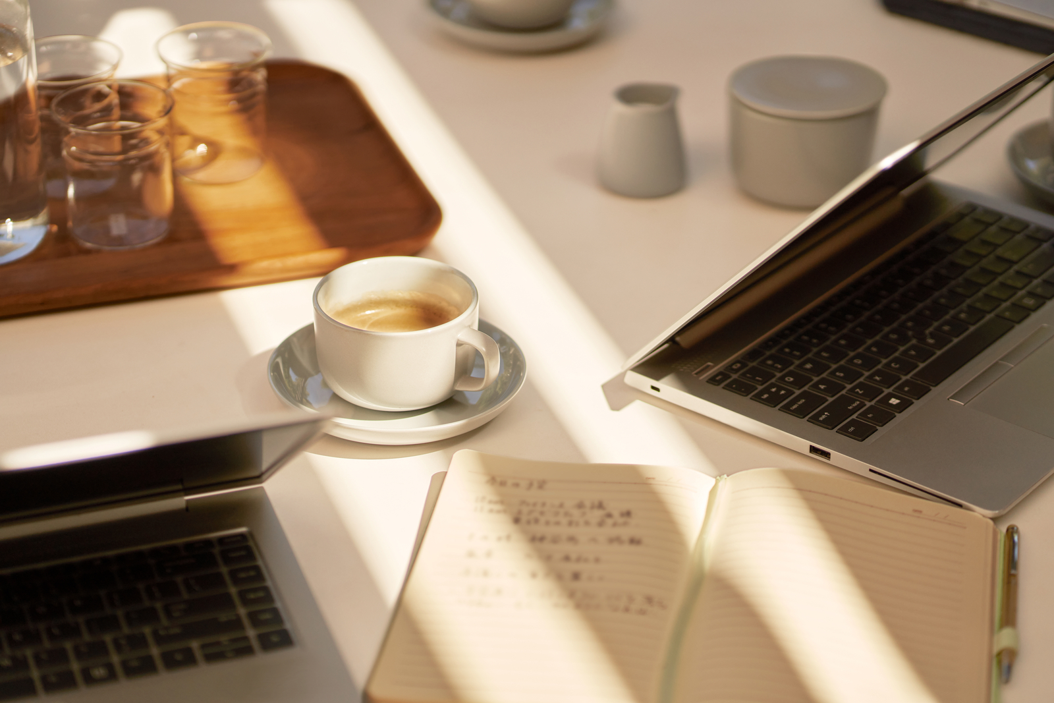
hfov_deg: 23.9
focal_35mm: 85
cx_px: 527
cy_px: 352
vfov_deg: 16.1
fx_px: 2489
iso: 320
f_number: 2.2
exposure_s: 1/6400
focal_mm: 85
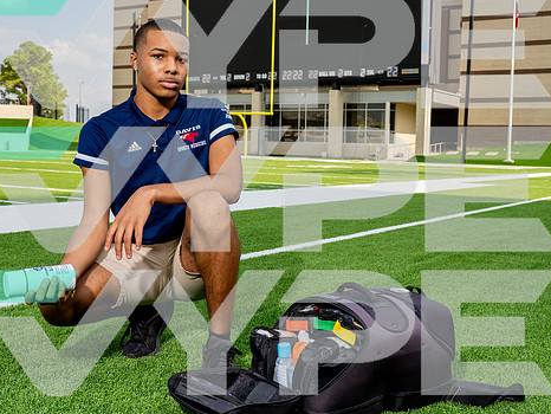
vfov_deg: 30.9
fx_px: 749
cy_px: 190
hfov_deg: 40.4
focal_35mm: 47
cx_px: 260
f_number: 8
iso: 100
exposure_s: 1/250
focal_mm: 34
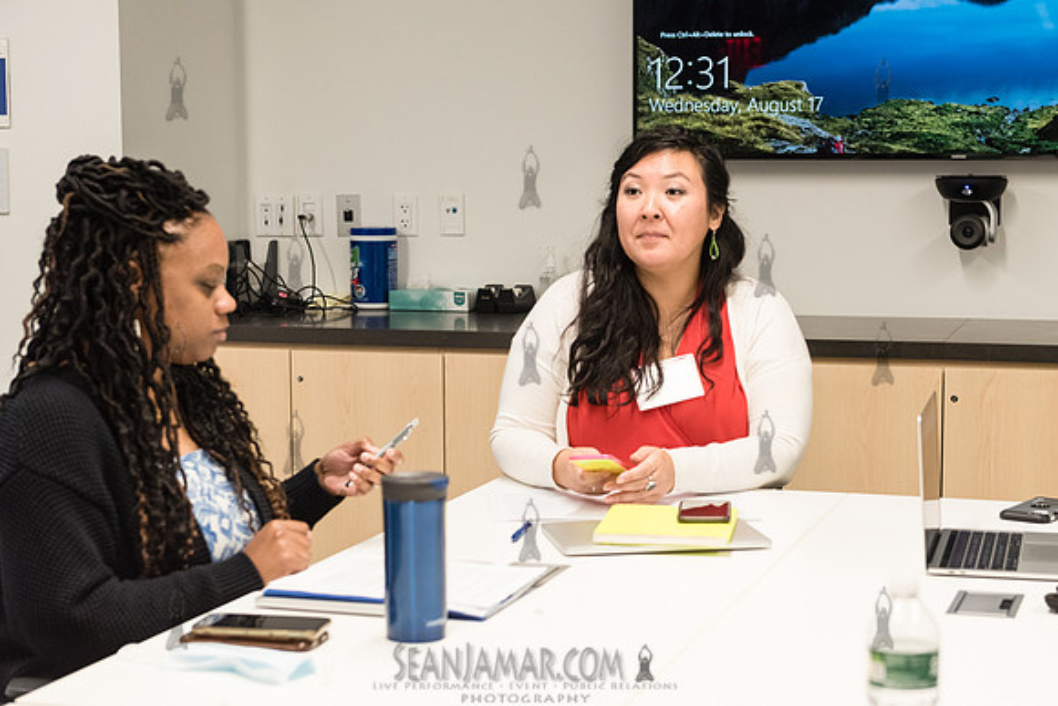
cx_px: 602
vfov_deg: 20.4
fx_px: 1965
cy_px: 392
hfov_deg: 30.1
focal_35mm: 67
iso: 2500
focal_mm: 58
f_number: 4.5
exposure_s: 1/250
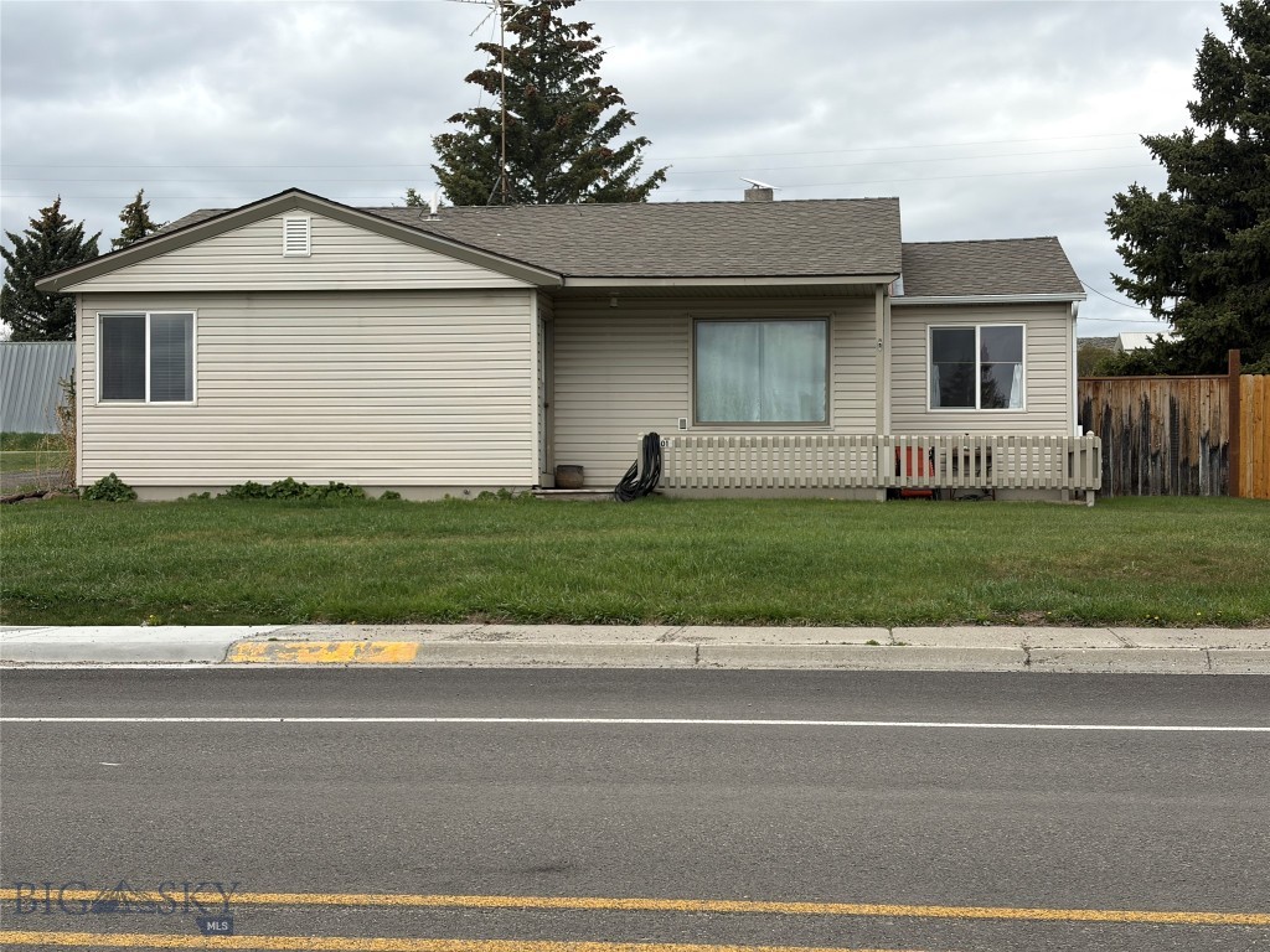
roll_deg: -0.5
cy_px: 476
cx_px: 635
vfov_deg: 28.0
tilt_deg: +1.7
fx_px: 1908
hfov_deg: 36.8
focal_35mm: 52
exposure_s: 1/2012
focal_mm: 5.96
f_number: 1.6
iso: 32
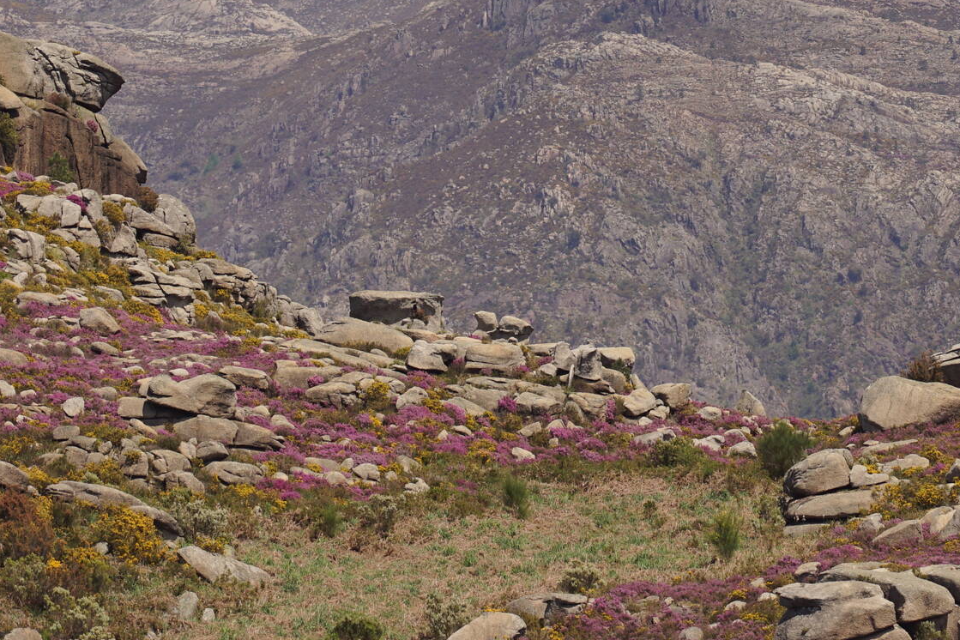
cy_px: 75
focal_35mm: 341
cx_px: 712
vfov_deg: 4.0
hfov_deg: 6.0
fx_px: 9093
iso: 100
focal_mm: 149
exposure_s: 1/320
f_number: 10
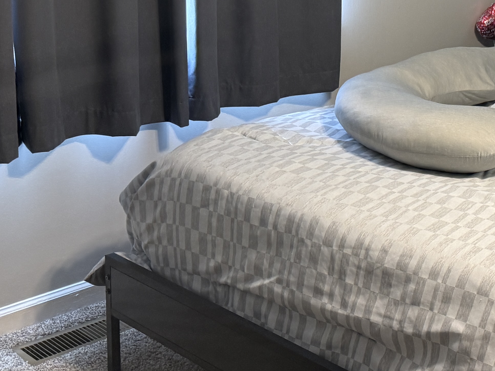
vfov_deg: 20.5
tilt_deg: -11.6
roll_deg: -3.2
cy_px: 73
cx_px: 498
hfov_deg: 26.0
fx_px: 1015
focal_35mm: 71
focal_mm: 6.76
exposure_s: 1/60
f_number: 1.78
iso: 250
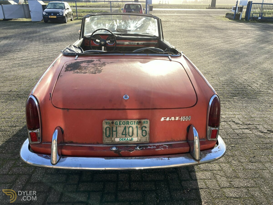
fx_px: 221
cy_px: 102
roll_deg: -1.6
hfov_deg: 63.4
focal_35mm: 28
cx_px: 136
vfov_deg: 49.7
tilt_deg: -24.4
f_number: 1.8
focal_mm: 3.99
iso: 20
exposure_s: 1/578
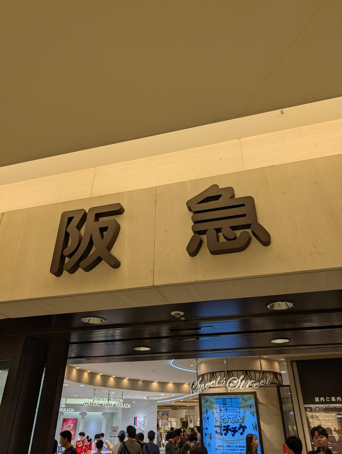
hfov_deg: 56.9
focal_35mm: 24
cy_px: 227
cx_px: 171
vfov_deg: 71.5
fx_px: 315
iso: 21
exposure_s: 1/323
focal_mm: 6.9
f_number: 1.68
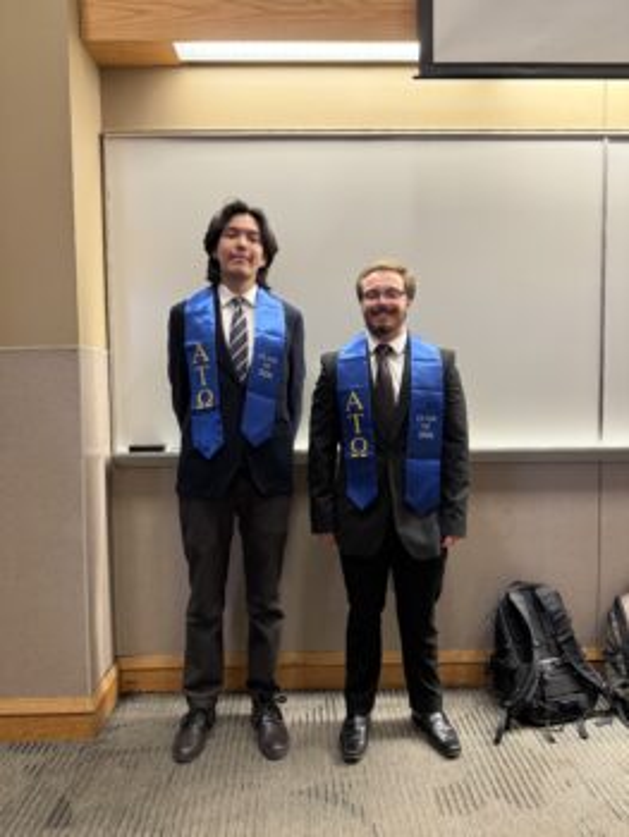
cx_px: 314
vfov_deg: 71.6
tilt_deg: -3.3
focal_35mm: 24
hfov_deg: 56.9
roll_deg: +1.1
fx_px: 581
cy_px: 418
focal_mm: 6.76
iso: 250
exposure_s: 1/41
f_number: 1.78
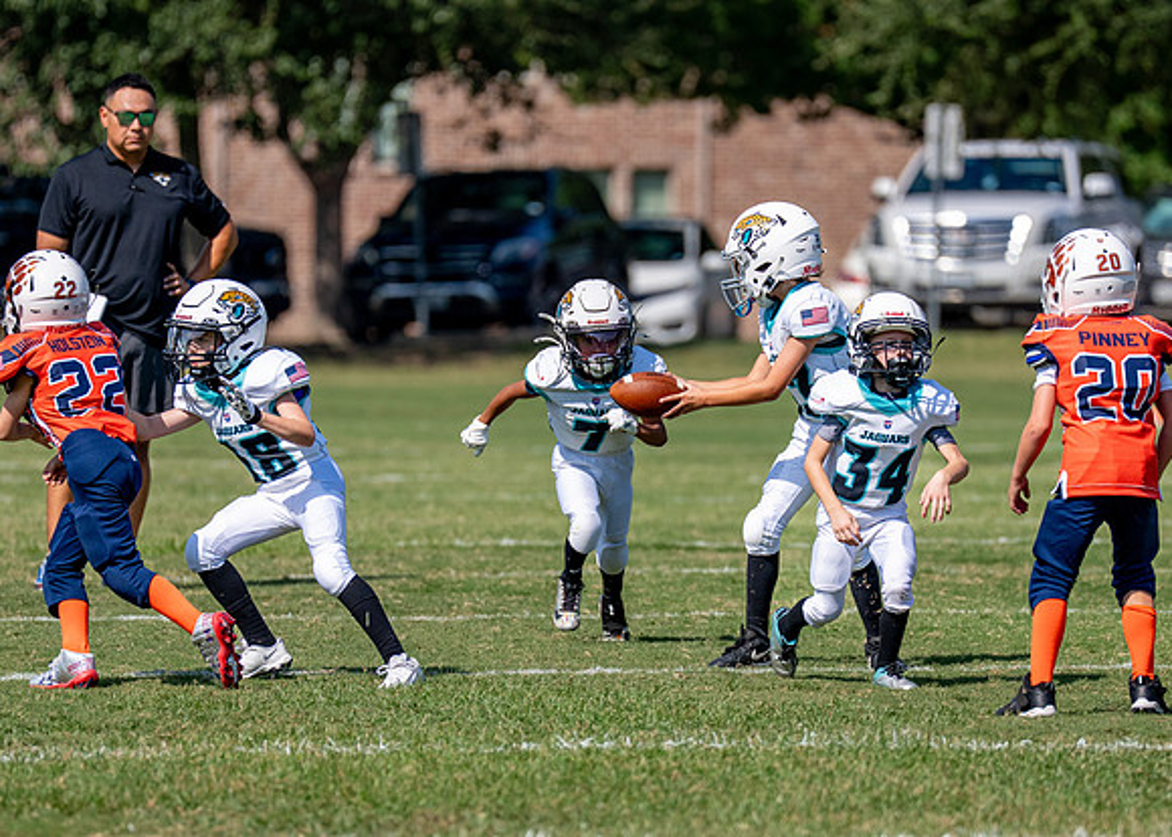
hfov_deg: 5.2
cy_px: 513
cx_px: 687
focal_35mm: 390
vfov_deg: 3.7
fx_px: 12994
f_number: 2.8
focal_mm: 200
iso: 200
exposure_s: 1/5000
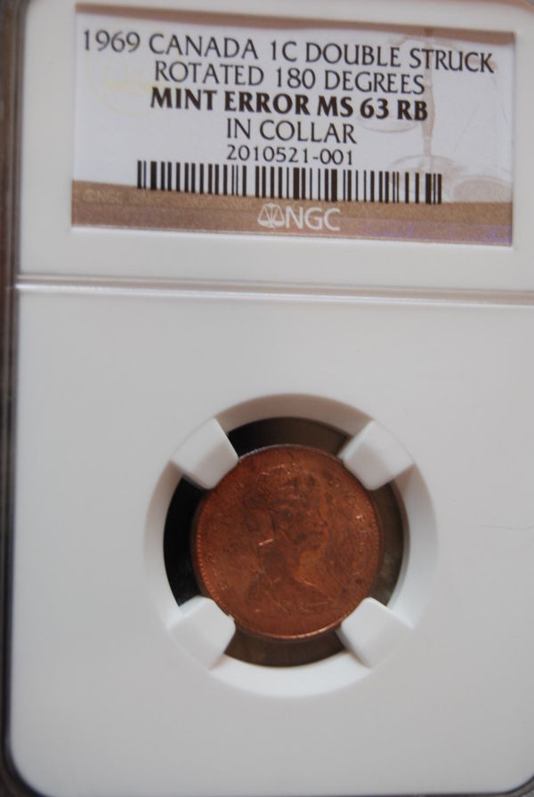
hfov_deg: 16.6
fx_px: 1830
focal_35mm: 82
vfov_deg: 24.6
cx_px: 267
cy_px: 398
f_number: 5.6
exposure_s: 1/30
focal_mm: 55
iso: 360
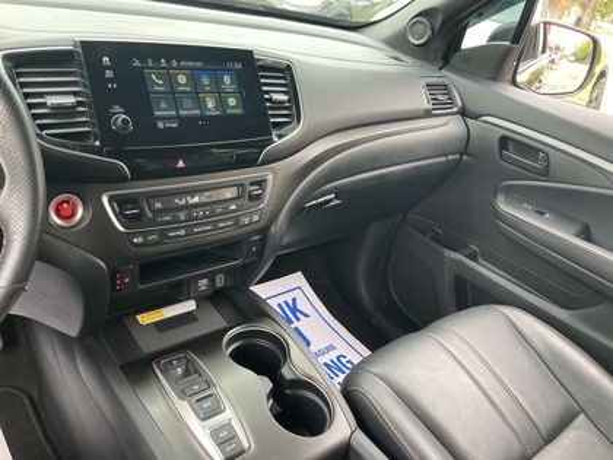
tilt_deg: -28.6
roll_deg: -13.7
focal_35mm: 28
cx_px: 306
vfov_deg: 49.7
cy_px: 230
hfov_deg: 63.4
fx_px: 496
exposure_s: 1/102
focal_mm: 3.99
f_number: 1.8
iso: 64
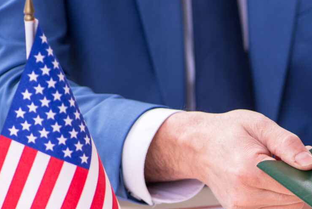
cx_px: 325
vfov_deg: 4.7
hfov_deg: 7.0
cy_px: 253
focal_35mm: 292
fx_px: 2533
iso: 100
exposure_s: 1/100
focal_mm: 105
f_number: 5
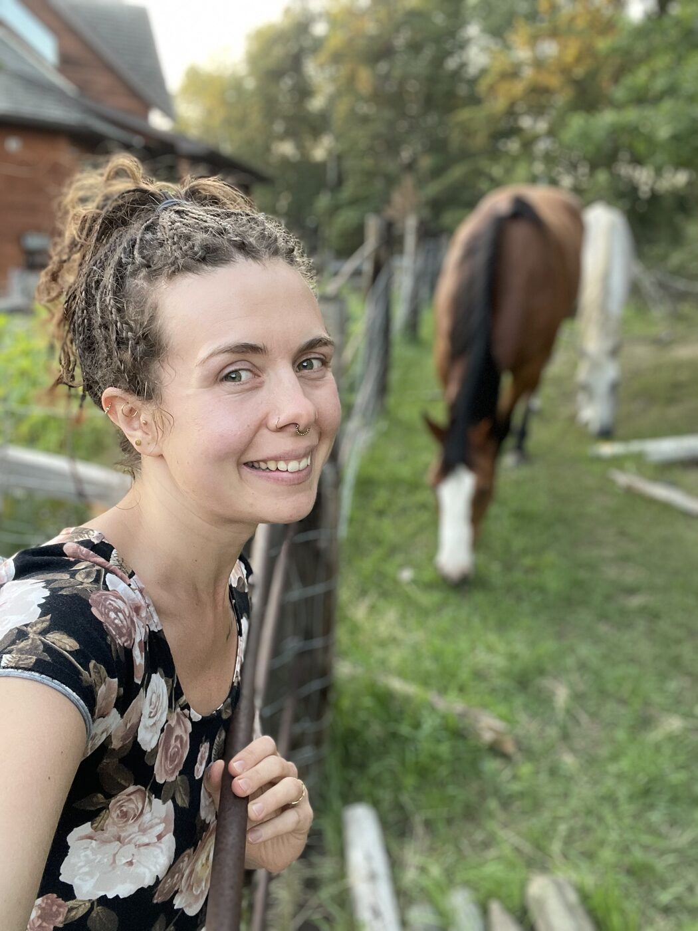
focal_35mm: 30
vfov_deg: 60.0
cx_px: 349
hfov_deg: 46.8
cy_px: 466
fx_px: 807
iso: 100
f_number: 2.2
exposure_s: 1/67
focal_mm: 2.71
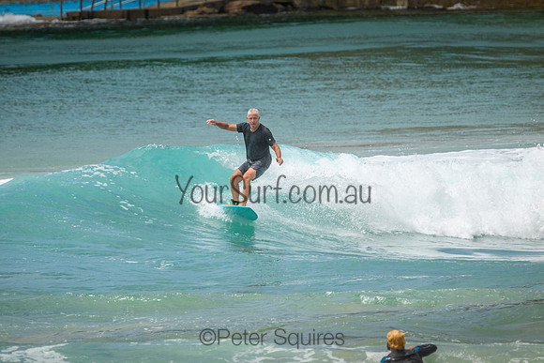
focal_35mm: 800
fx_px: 12091
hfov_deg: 2.6
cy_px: 182
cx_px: 272
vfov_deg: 1.7
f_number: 11
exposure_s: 1/3200
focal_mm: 800
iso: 1000
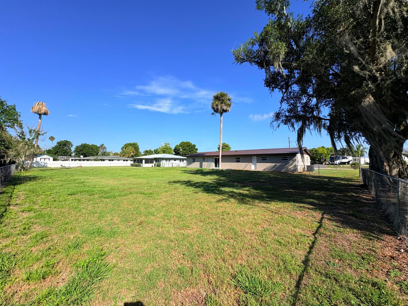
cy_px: 153
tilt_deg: +4.1
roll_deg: +0.4
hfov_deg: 102.1
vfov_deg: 85.7
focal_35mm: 14
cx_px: 204
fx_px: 165
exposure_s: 1/1976
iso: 50
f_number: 2.2
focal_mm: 2.22
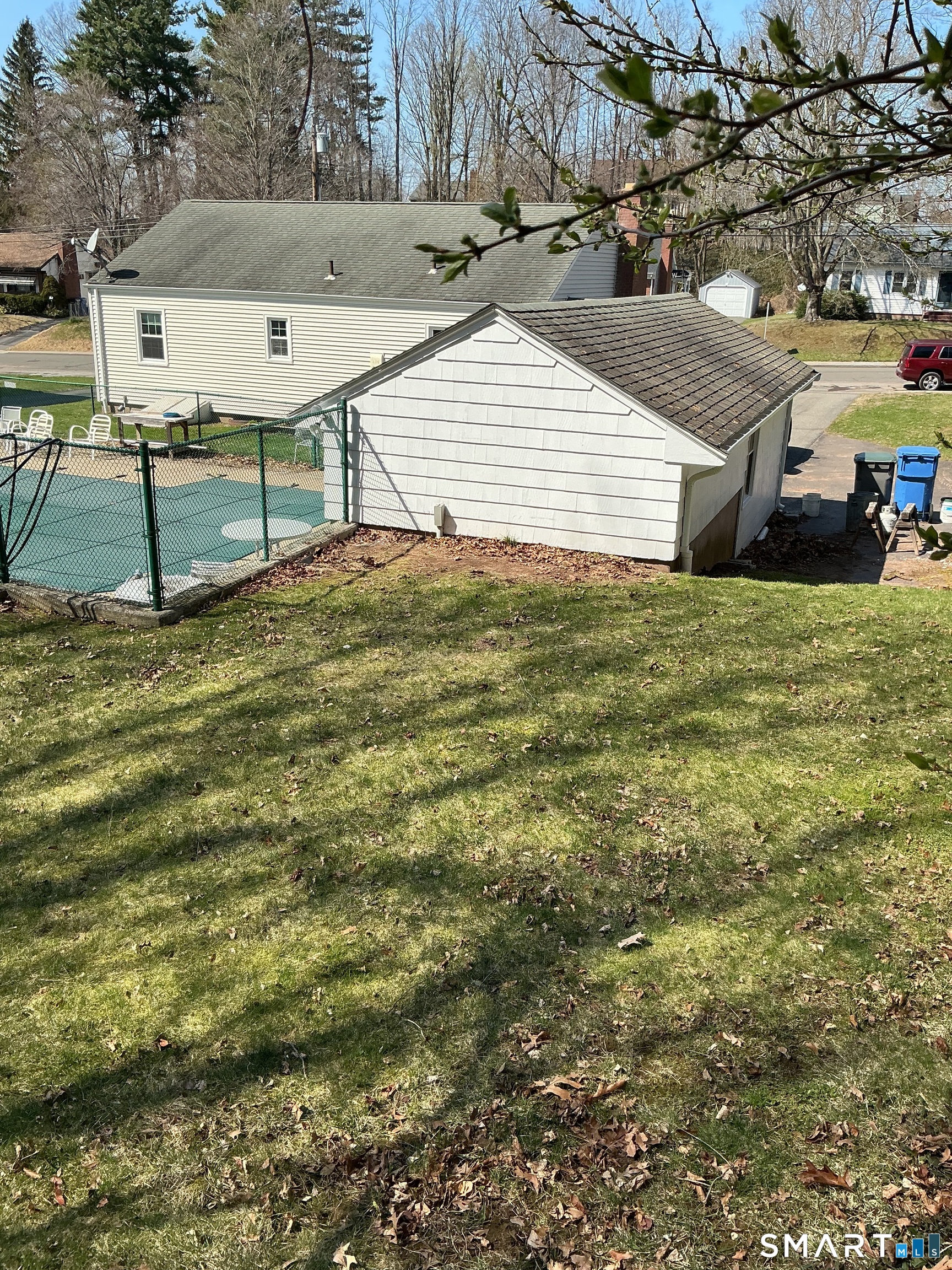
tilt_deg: -20.1
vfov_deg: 61.7
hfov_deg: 48.2
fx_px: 1063
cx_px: 476
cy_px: 635
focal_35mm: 29
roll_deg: -2.7
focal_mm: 3
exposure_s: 1/1342
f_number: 1.8
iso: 25
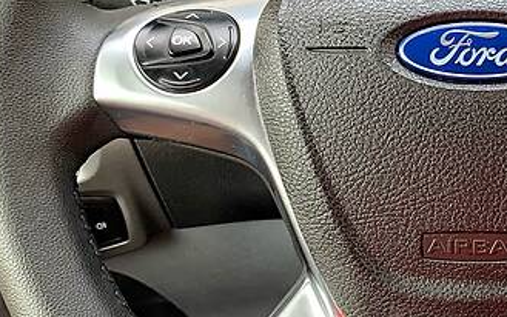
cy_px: 42
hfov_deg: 29.4
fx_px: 926
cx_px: 455
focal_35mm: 67
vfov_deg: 19.2
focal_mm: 4.2
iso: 100
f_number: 1.8
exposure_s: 1/89
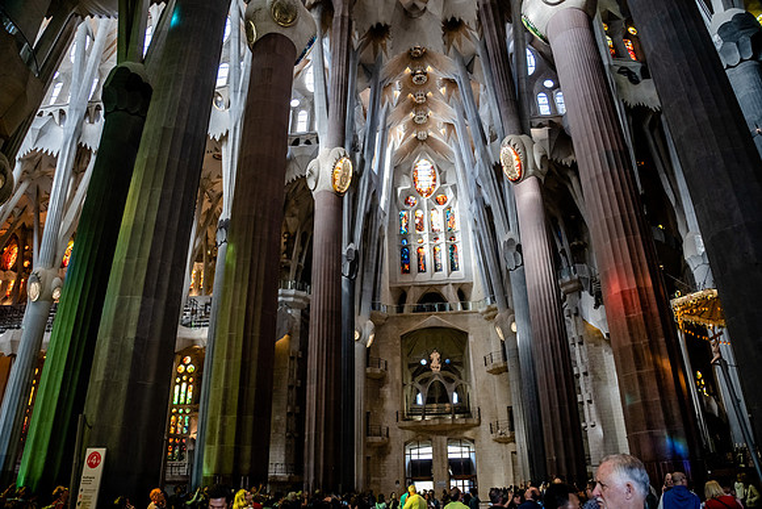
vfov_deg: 53.2
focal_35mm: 24
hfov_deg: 73.7
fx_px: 508
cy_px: 254
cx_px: 381
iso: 1250
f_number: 4
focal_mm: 24
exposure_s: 1/125
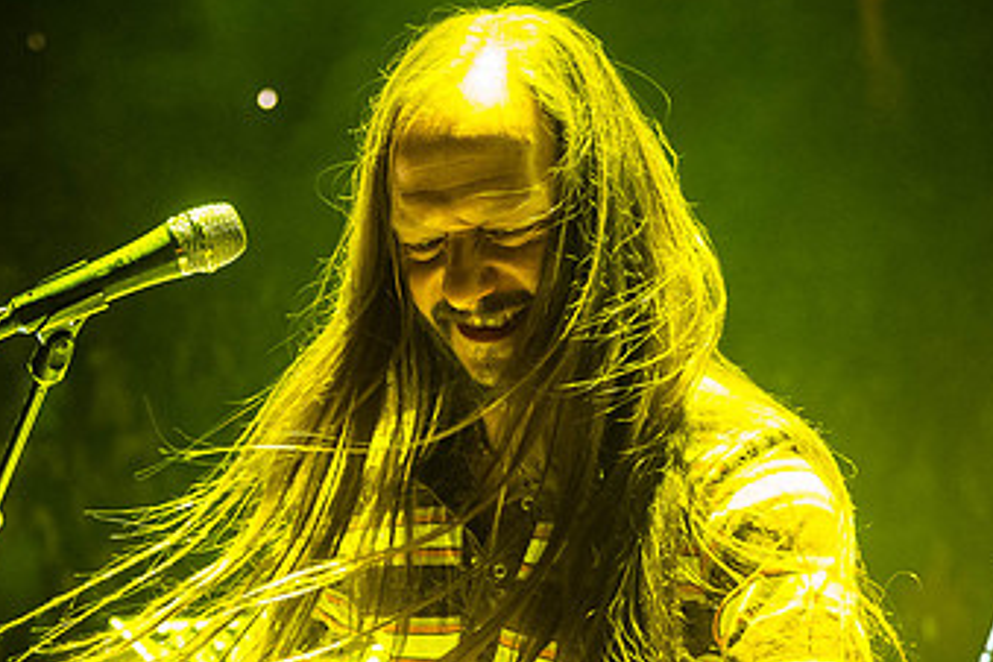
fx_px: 2179
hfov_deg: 25.3
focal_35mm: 79
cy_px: 497
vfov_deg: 17.2
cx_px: 234
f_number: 2.8
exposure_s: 1/250
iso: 3200
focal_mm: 35
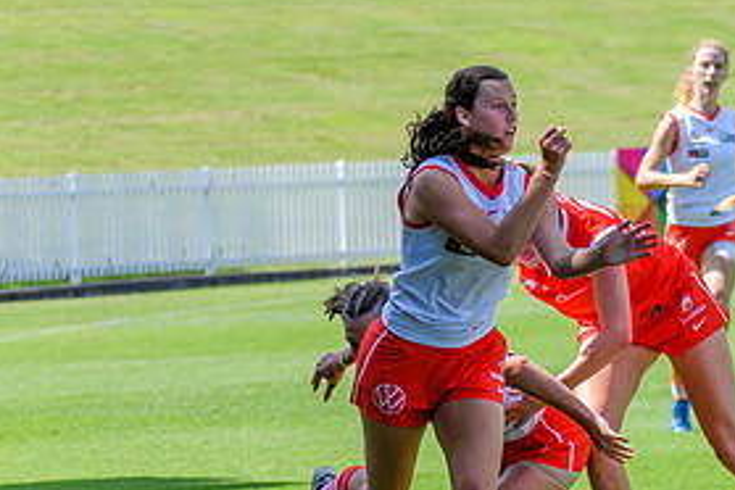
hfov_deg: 4.8
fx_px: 8819
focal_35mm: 432
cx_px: 871
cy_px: 317
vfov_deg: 3.2
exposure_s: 1/2000
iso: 800
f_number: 5.6
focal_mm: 150
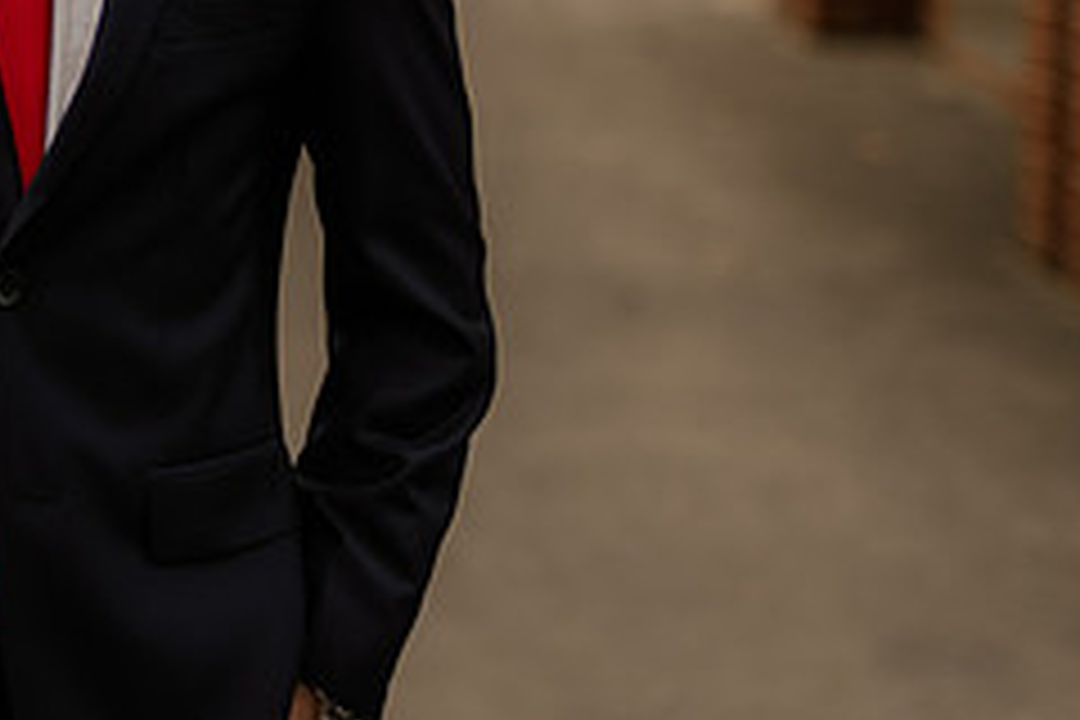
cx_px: -194
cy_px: -81
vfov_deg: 7.5
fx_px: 5430
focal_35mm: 181
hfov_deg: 11.2
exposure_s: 1/320
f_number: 1.4
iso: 100
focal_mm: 50
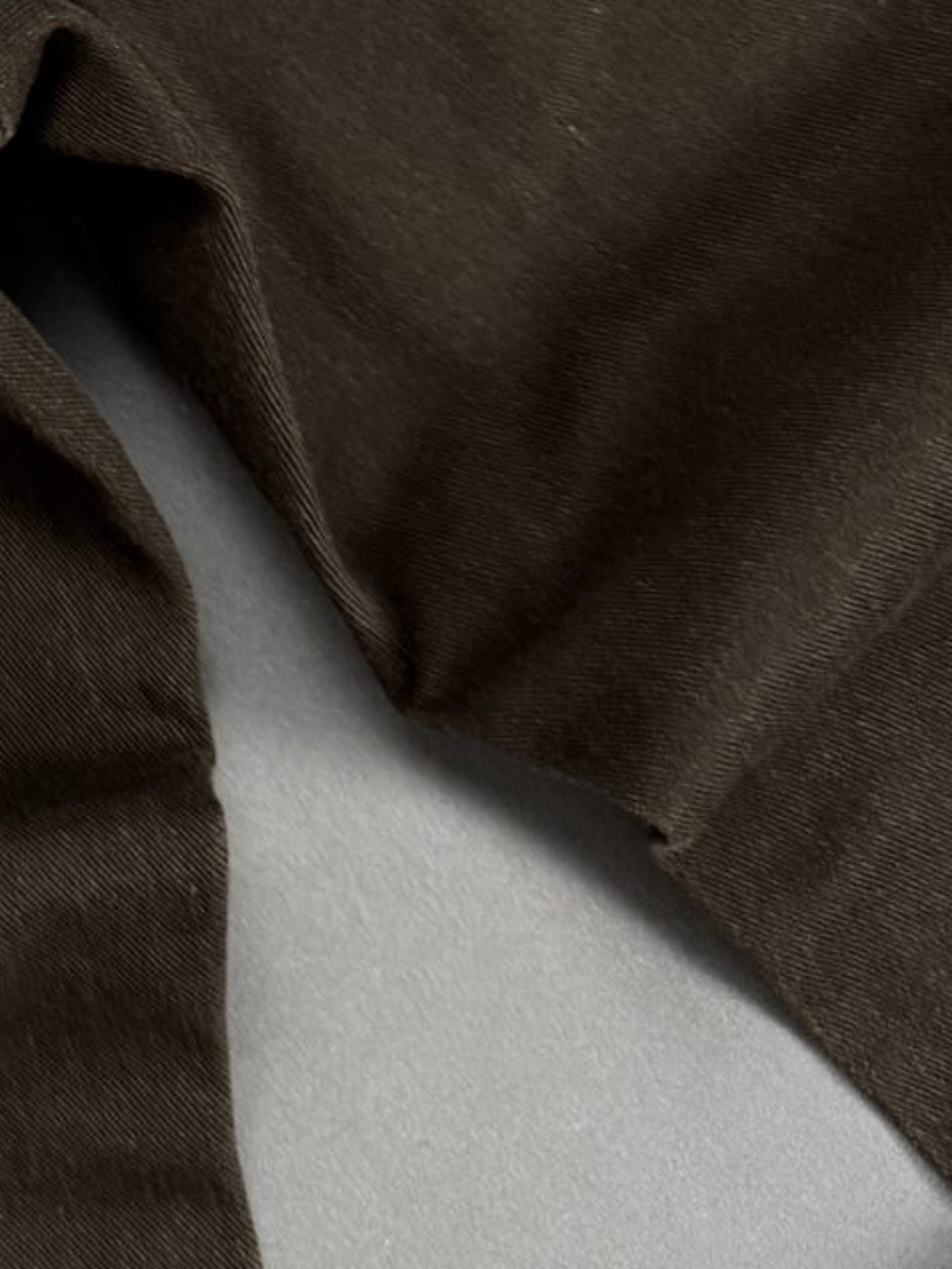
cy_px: -513
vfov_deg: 18.4
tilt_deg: -85.4
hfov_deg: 13.4
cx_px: -846
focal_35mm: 97
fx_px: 3556
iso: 320
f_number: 1.78
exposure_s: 1/60
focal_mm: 6.76
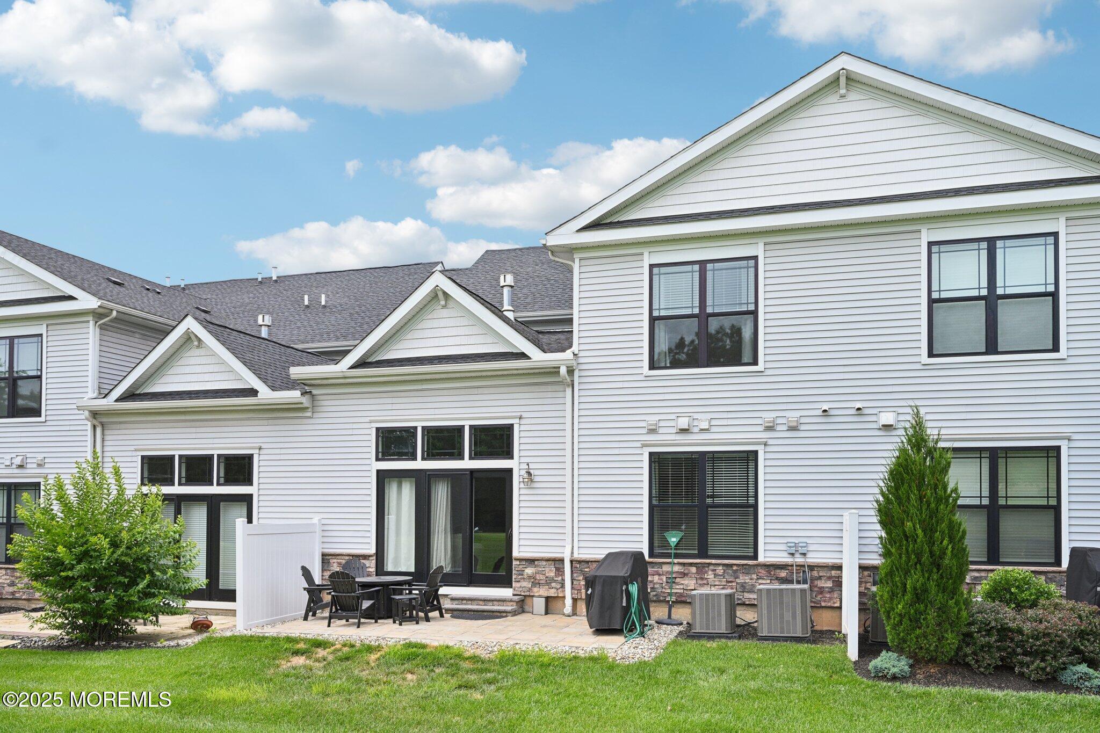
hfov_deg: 69.4
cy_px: 366
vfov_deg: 49.5
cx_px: 550
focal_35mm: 26
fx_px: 794
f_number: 8
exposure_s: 1/1000
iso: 800
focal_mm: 26
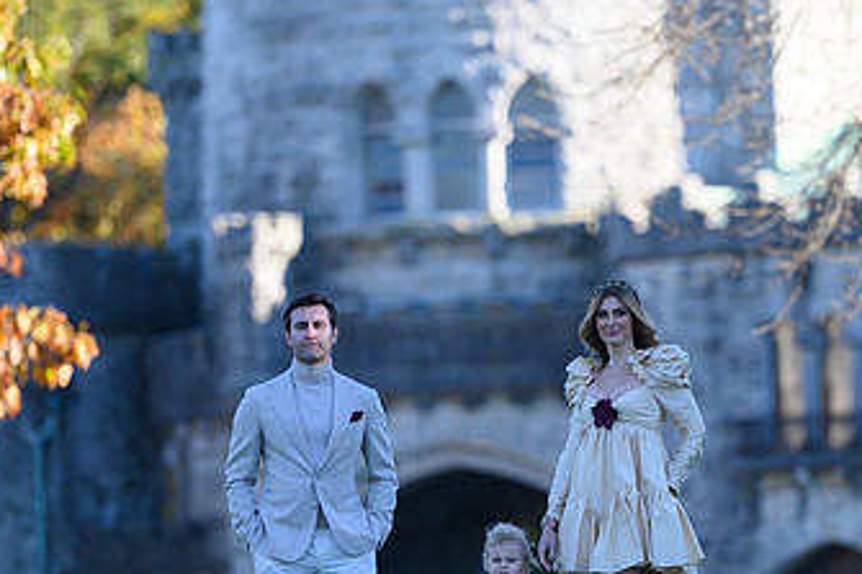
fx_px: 8280
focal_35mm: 346
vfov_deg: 4.0
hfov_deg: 6.0
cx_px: 527
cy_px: 350
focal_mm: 200
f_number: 3.2
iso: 1600
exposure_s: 1/6400
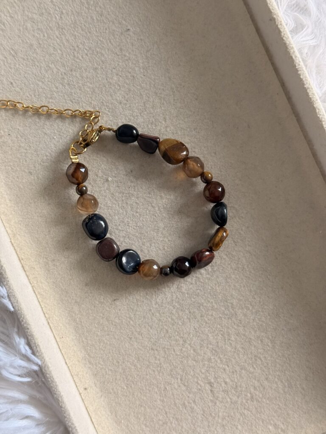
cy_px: 217
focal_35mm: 48
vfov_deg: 39.7
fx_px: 603
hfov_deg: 30.3
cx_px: 163
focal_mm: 6.76
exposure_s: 1/205
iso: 160
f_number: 1.78
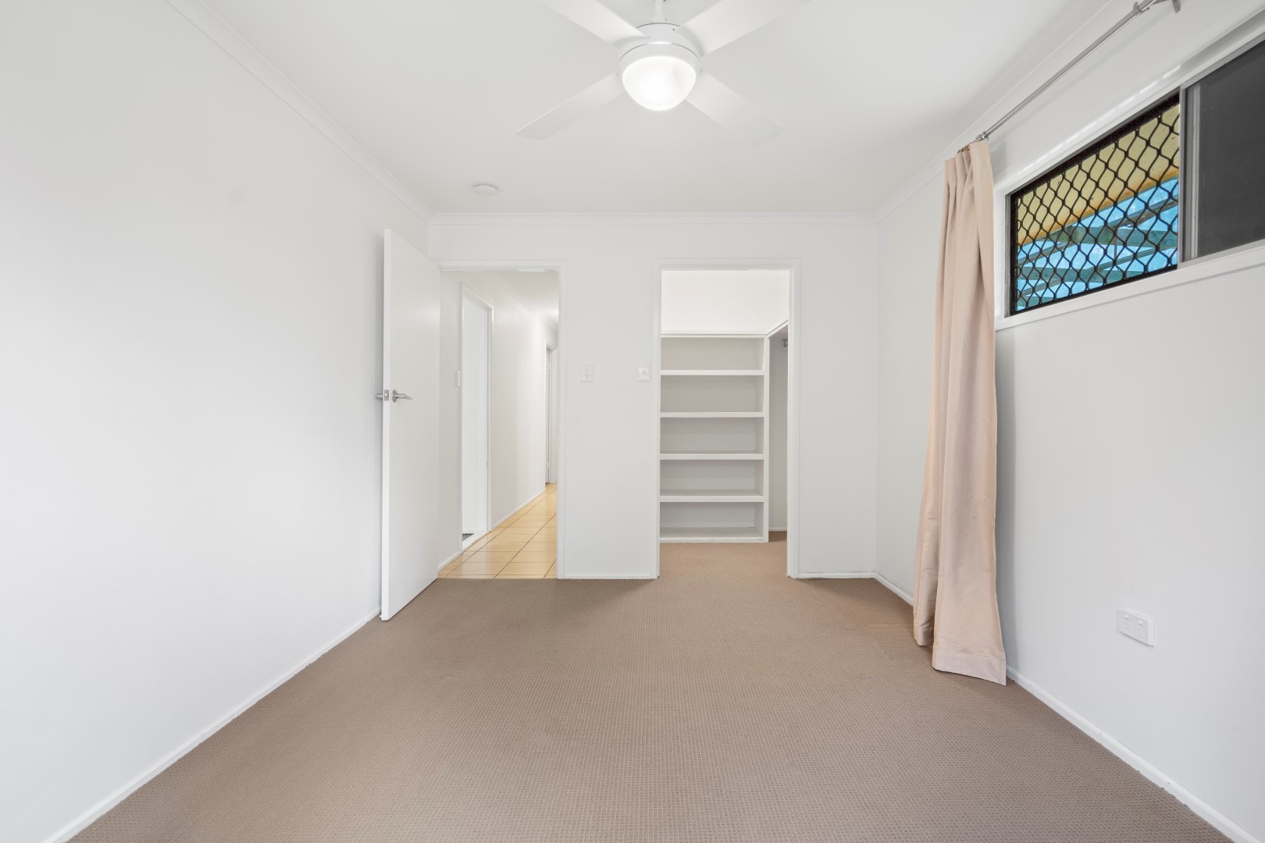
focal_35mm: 16
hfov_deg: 96.7
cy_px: 422
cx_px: 632
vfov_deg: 73.7
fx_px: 562
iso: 800
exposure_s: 1/4
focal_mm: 16
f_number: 7.1
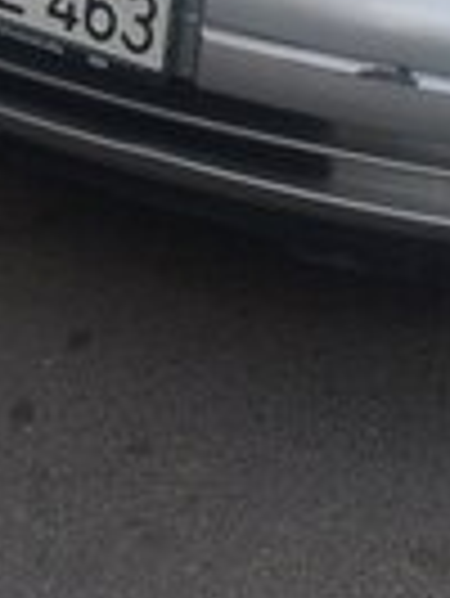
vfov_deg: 16.4
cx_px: 364
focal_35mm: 108
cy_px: -324
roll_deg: -5.5
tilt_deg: -13.8
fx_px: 1869
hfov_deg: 13.7
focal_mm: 4.15
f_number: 2.2
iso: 32
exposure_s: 1/125
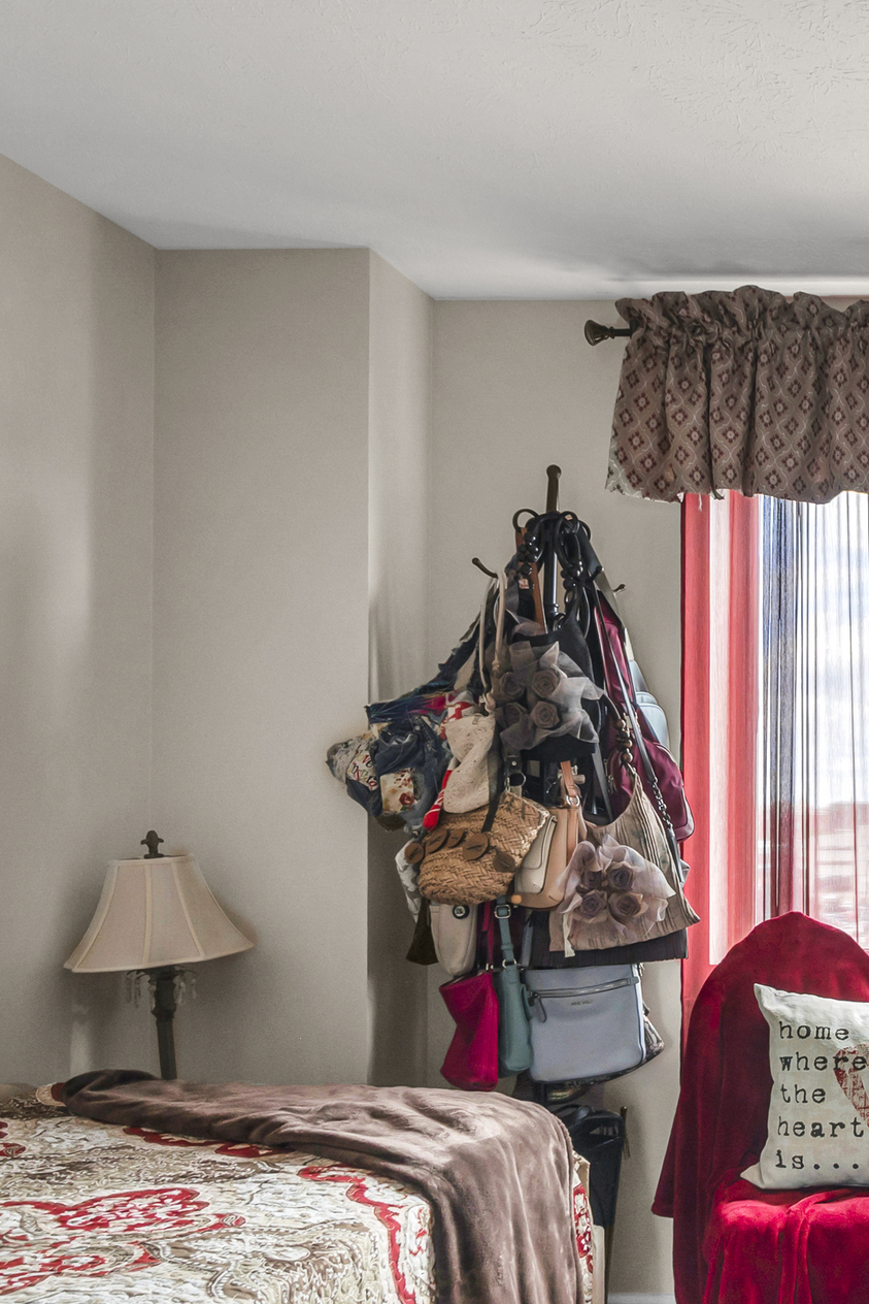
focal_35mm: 34
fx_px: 1231
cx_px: 1057
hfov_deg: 32.0
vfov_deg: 54.6
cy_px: 873
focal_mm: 14
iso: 320
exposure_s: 1/100
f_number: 7.1
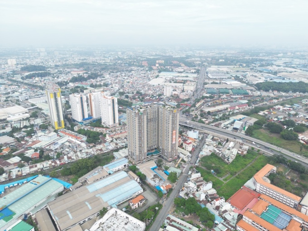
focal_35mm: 24
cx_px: 154
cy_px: 116
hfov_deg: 71.6
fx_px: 214
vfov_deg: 56.8
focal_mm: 6.72
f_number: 1.7
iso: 120
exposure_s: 1/1000
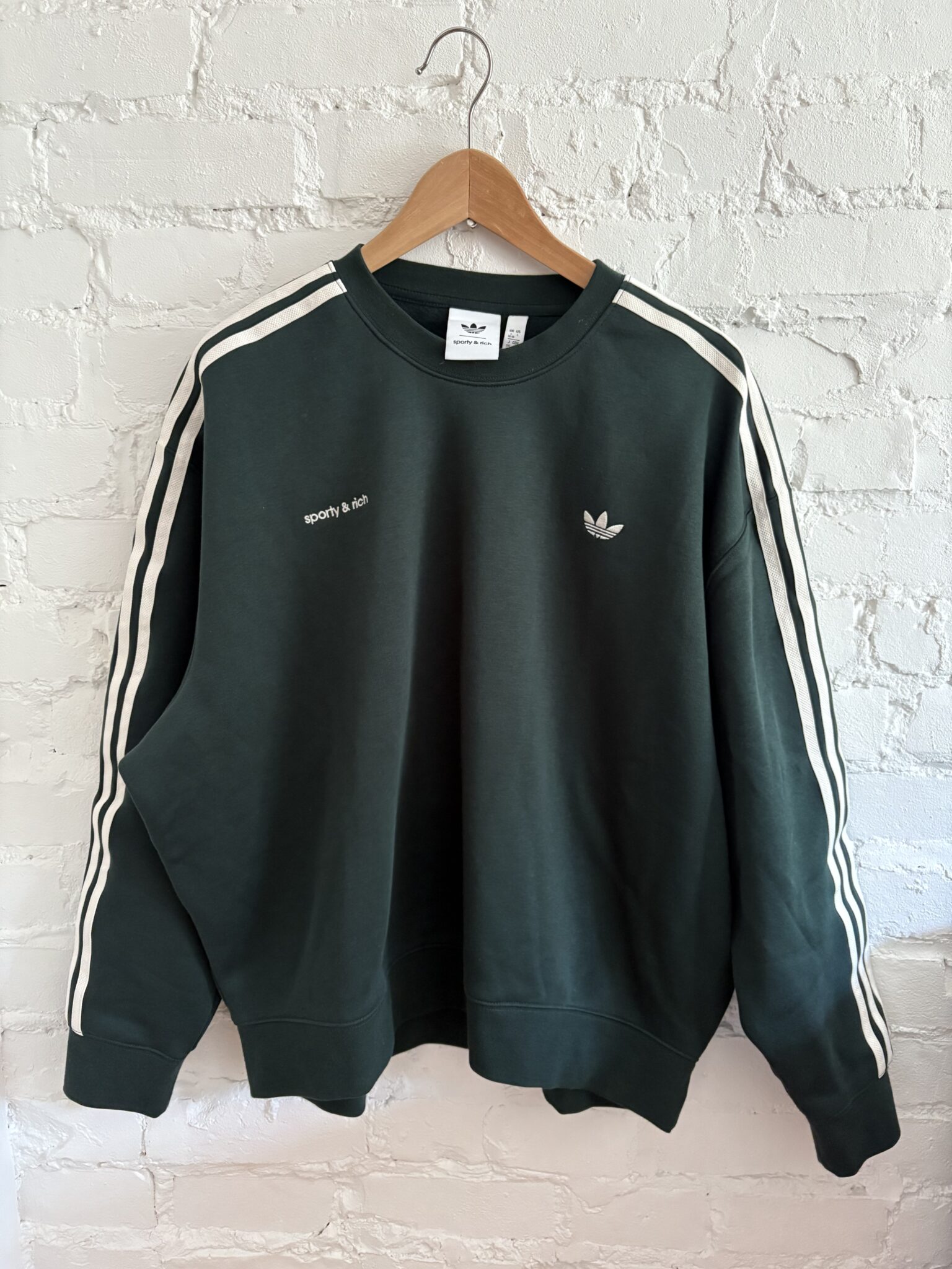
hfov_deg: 53.1
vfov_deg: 67.3
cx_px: 476
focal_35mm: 26
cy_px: 634
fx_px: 953
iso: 400
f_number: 1.6
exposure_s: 1/60
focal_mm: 5.96
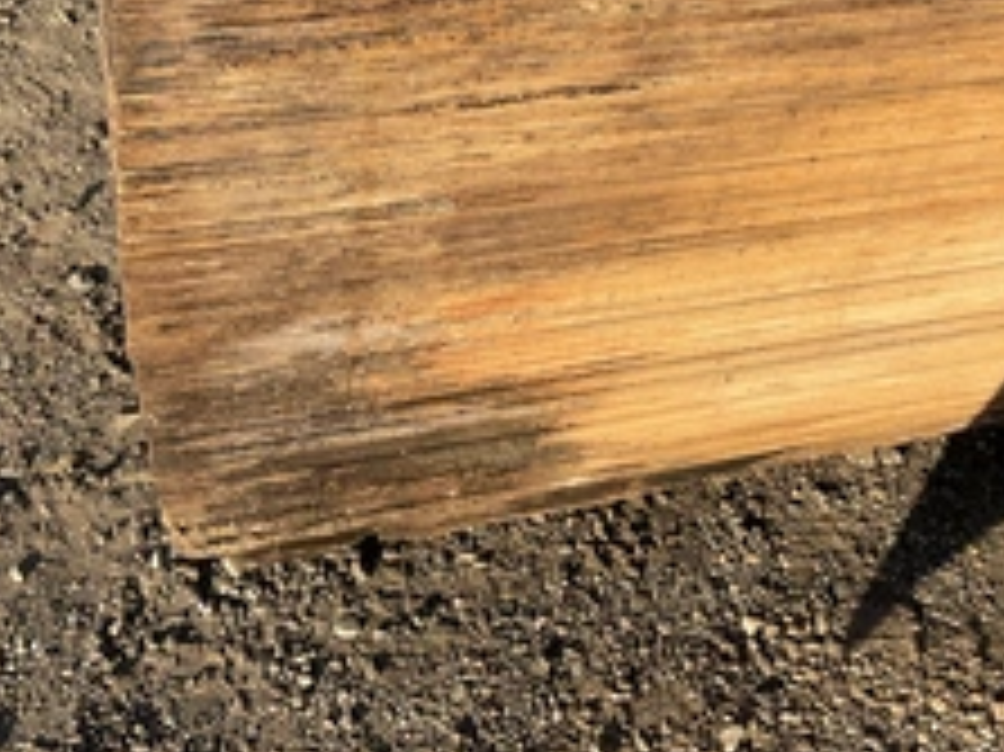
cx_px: 603
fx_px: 1507
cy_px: 212
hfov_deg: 36.7
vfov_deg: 27.7
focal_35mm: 52
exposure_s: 1/674
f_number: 1.8
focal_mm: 3
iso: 25
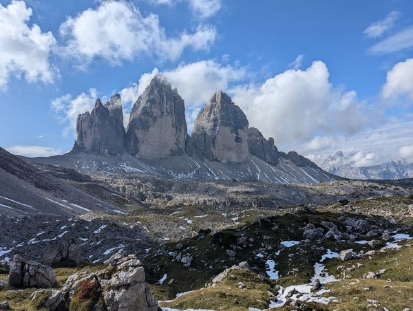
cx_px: 206
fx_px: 287
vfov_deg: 57.0
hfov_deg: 71.5
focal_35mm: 24
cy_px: 156
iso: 40
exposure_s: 1/3774
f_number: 1.85
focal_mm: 6.81
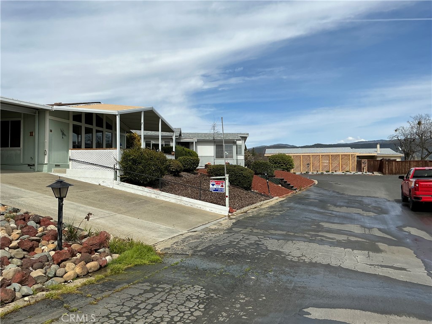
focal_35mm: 28
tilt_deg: +1.9
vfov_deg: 49.7
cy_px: 162
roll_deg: -0.5
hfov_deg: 63.4
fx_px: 349
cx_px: 216
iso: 25
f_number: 1.8
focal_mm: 3
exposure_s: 1/3125
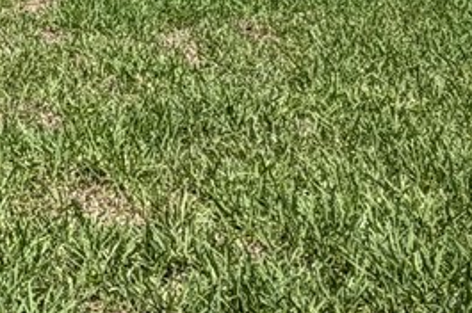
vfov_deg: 14.3
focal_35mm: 88
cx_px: -376
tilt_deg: +0.3
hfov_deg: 18.3
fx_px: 1152
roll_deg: -0.6
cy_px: -187
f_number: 2.2
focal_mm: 2.22
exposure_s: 1/770
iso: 20
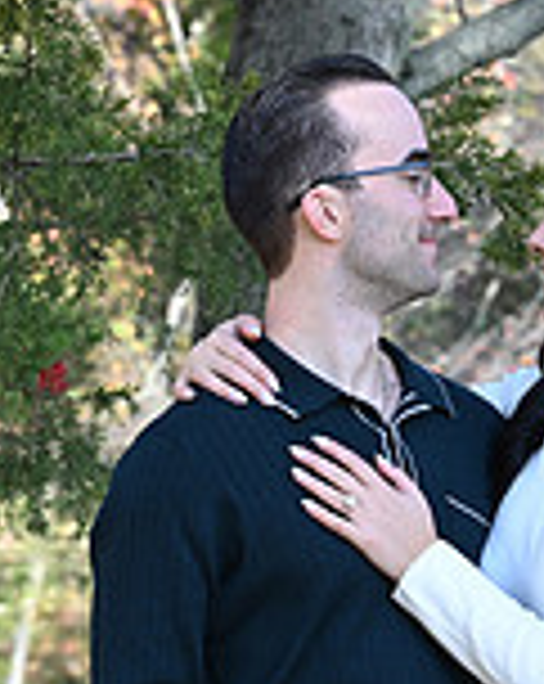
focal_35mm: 305
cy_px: 497
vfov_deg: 6.3
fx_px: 6157
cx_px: 274
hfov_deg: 5.1
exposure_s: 1/160
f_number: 7.1
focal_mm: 85
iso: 320
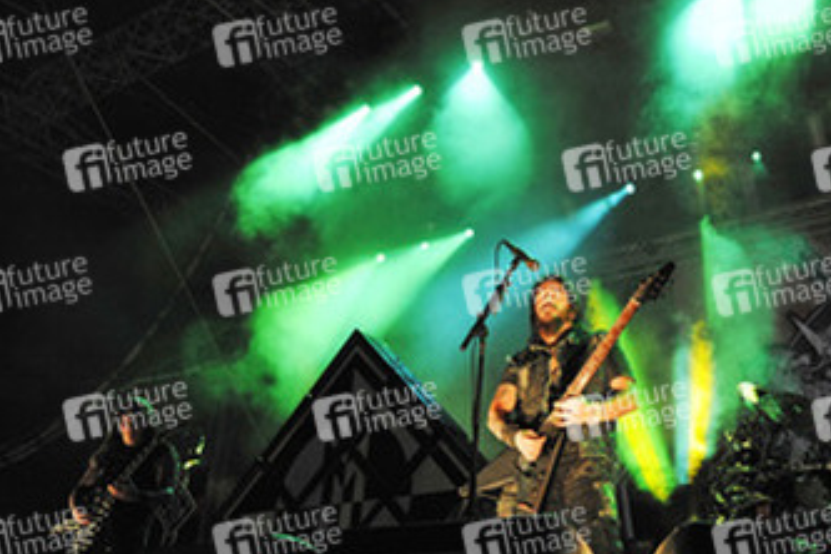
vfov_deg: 29.1
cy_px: 349
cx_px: 559
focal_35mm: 46
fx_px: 1062
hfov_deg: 42.1
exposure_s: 1/80
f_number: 2.8
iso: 1600
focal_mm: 34
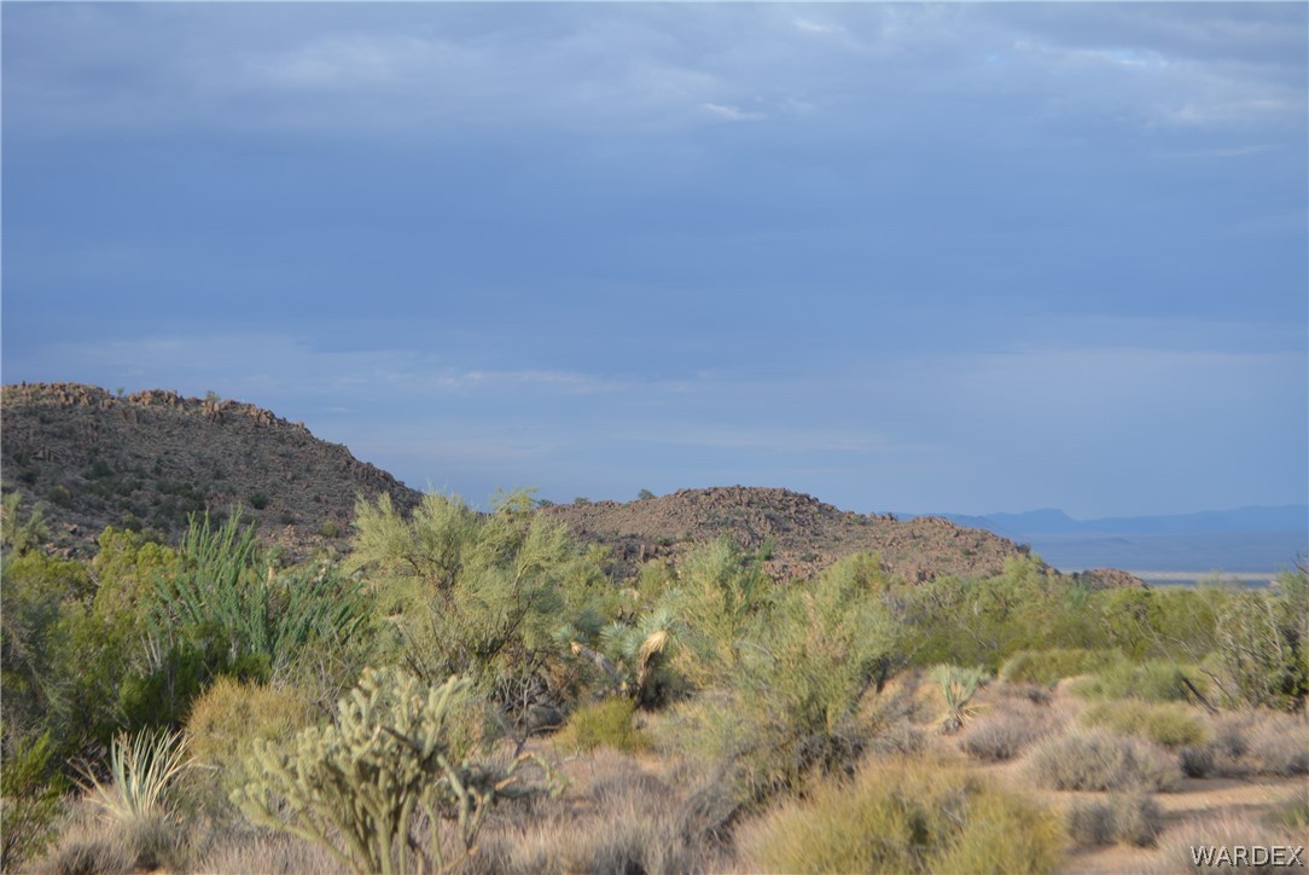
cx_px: 654
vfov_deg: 16.6
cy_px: 438
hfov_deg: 24.6
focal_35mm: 82
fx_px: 3001
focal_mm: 55
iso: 200
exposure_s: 1/250
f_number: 8
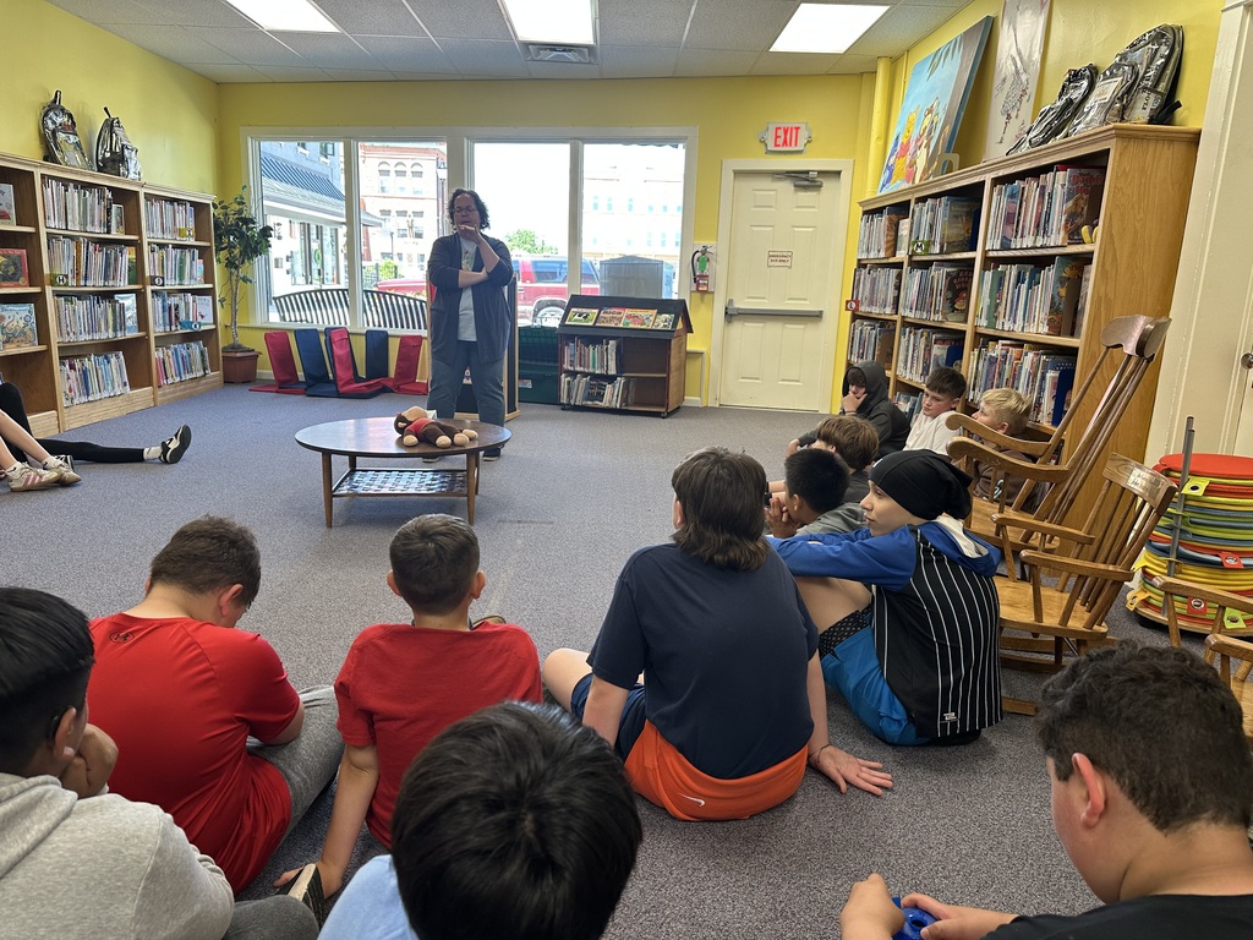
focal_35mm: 24
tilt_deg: -11.7
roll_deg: -1.4
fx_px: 869
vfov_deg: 56.8
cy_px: 470
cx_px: 626
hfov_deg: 71.6
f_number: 1.78
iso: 80
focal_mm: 6.86
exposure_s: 1/120
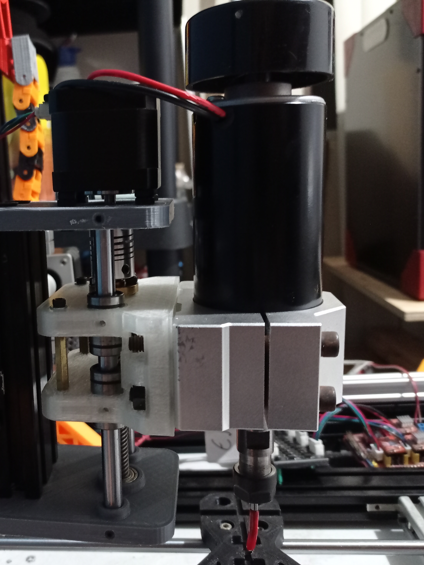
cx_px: 104
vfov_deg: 49.0
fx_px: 621
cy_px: 286
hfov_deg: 36.8
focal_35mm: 38
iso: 757
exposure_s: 1/20
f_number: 1.79
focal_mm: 4.7
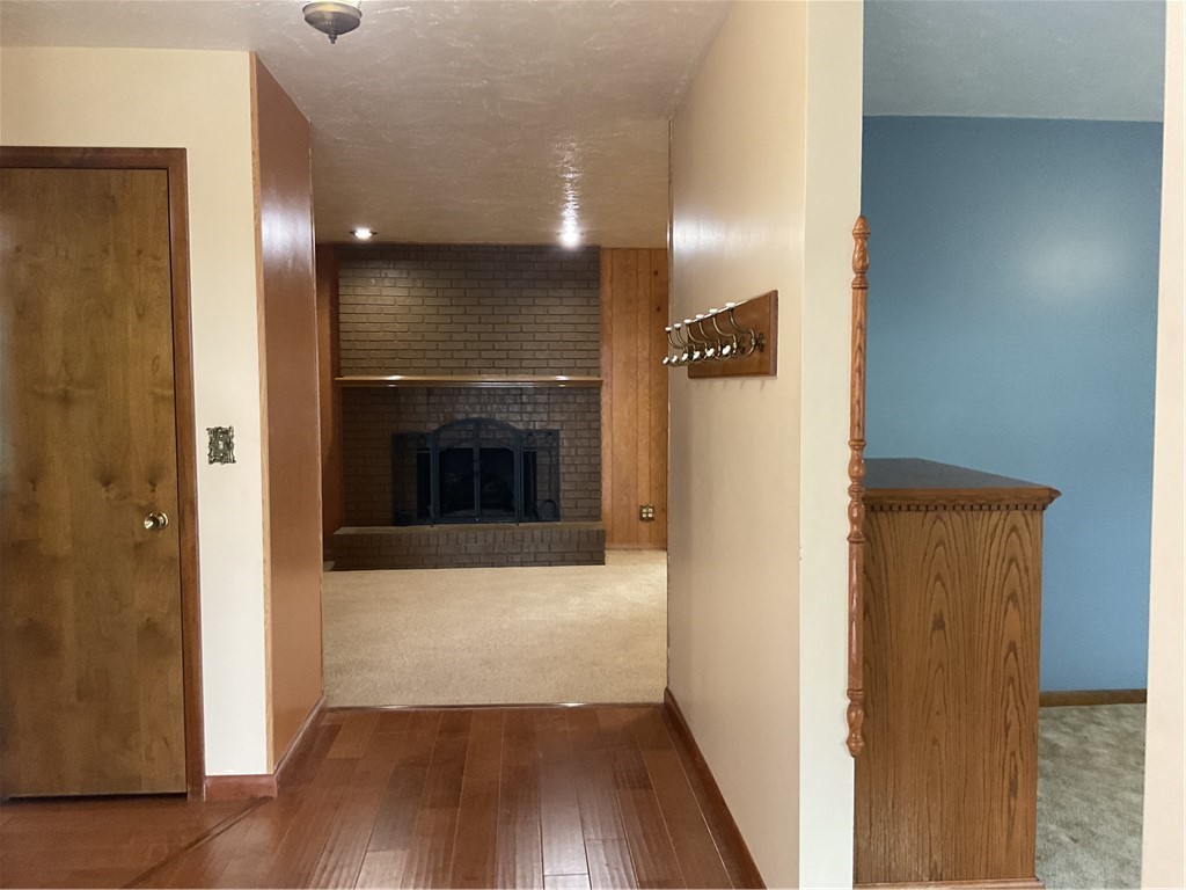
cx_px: 593
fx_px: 994
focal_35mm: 29
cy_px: 445
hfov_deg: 61.7
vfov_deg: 48.2
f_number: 1.8
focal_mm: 3
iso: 250
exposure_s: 1/60
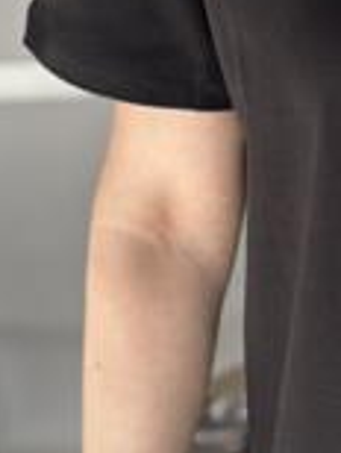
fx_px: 2122
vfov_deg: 12.2
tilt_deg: -18.3
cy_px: 162
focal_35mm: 162
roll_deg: +2.0
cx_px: 514
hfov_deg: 9.0
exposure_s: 1/89
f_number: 1.78
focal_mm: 6.86
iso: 125
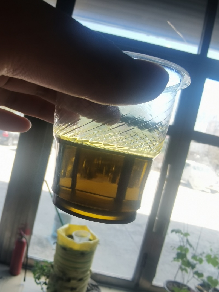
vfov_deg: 65.3
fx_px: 228
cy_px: 146
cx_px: 110
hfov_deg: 51.3
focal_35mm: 27
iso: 50
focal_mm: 2.26
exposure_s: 1/135
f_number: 2.2
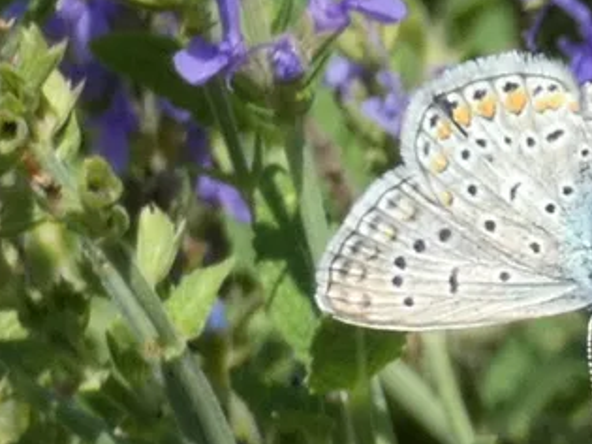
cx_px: 551
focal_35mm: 234
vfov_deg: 6.3
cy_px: 267
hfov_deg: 8.4
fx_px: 4000
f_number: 5
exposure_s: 1/320
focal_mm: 20.5
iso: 80
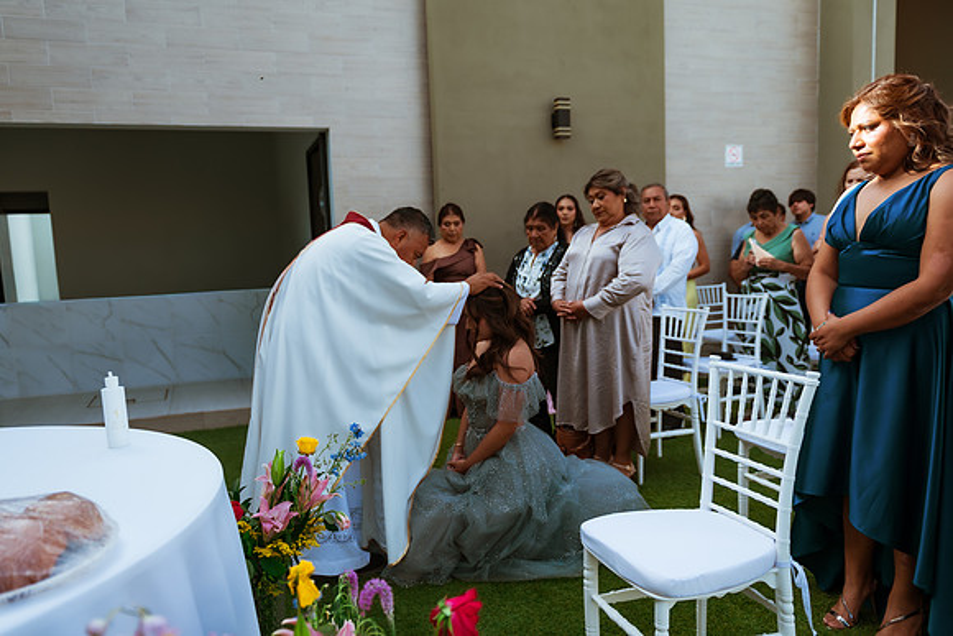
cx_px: 432
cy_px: 347
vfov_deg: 49.2
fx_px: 694
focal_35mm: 26
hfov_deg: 68.8
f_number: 2.8
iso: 100
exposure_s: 1/800
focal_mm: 24
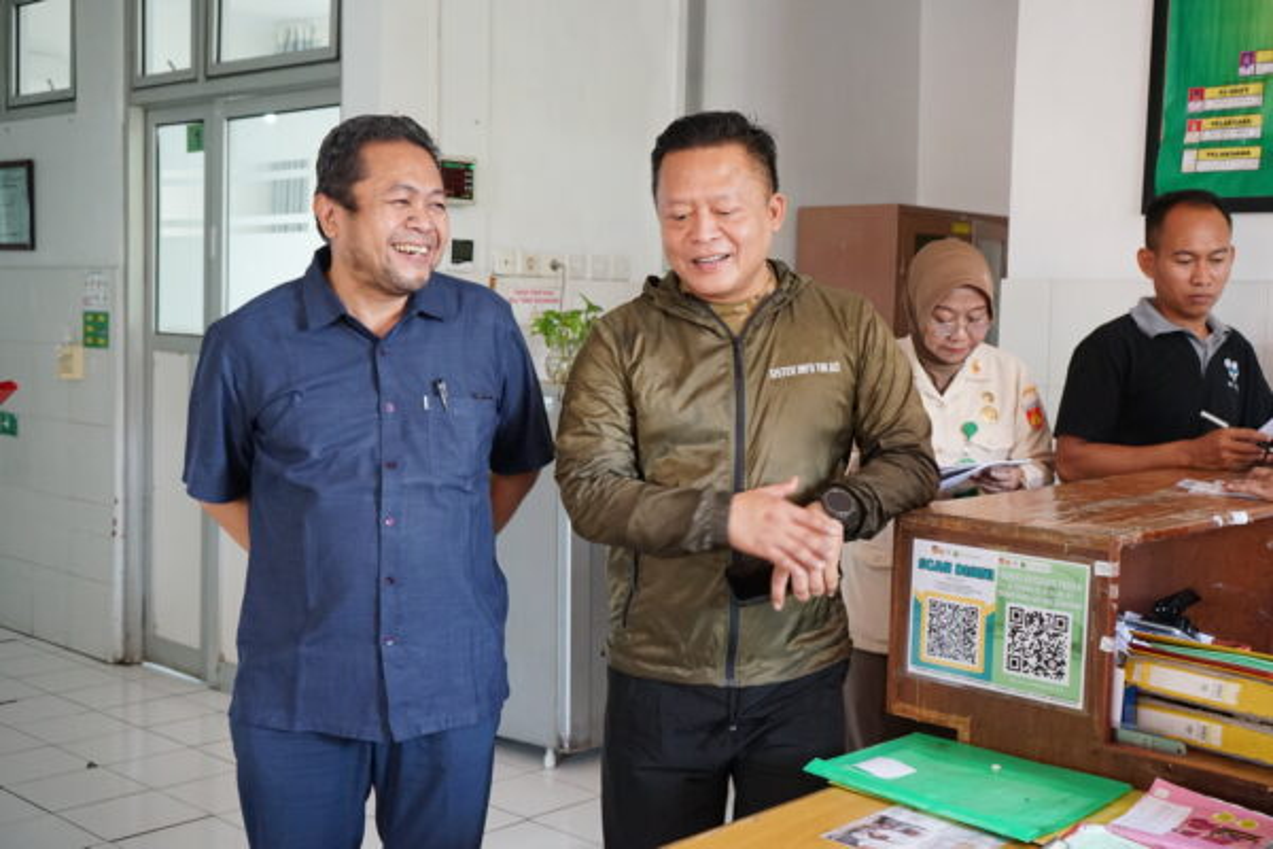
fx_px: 1450
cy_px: 424
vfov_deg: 32.6
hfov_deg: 47.4
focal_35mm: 41
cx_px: 636
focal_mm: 41
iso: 2500
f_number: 6.3
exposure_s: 1/50
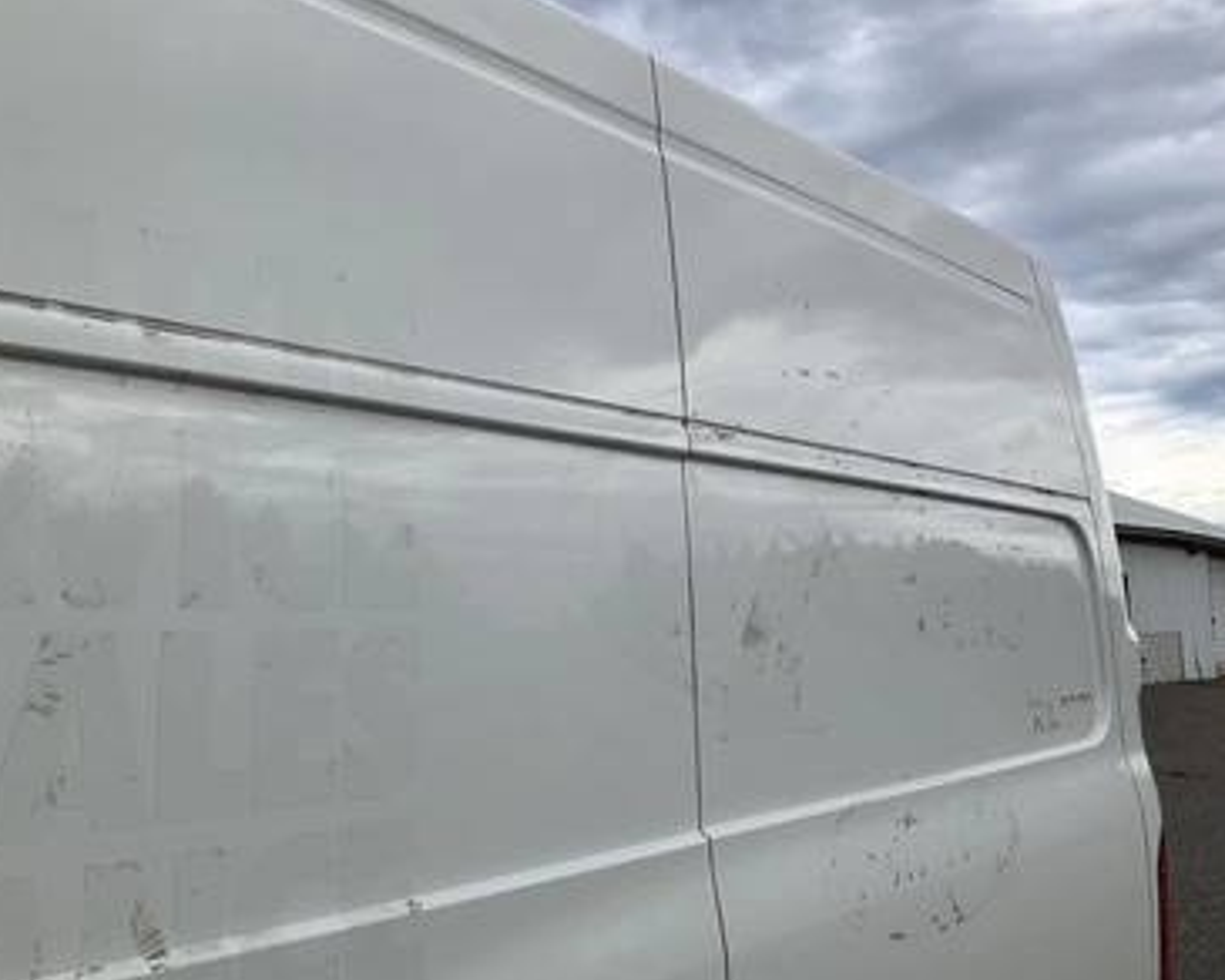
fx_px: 1124
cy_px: 490
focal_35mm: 31
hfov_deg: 57.1
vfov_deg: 47.1
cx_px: 648
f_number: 1.8
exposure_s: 1/1221
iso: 25
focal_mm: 3
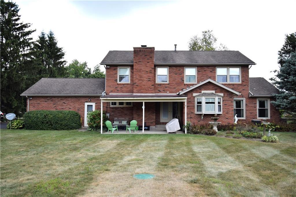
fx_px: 247
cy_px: 98
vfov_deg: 43.6
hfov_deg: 61.9
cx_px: 148
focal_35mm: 30
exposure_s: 1/160
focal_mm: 20
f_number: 6.3
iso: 100
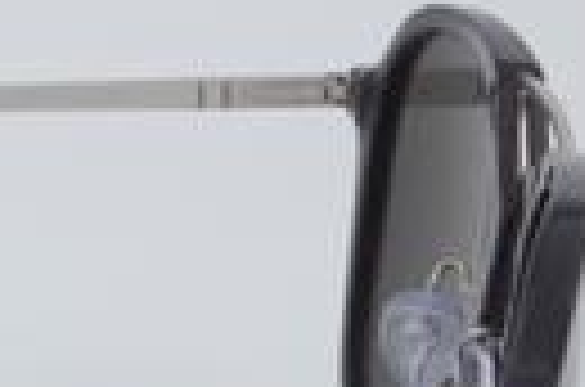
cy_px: 405
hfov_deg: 8.7
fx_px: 3745
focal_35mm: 231
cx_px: -252
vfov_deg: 5.9
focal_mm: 50
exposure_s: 1/3
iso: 100
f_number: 32
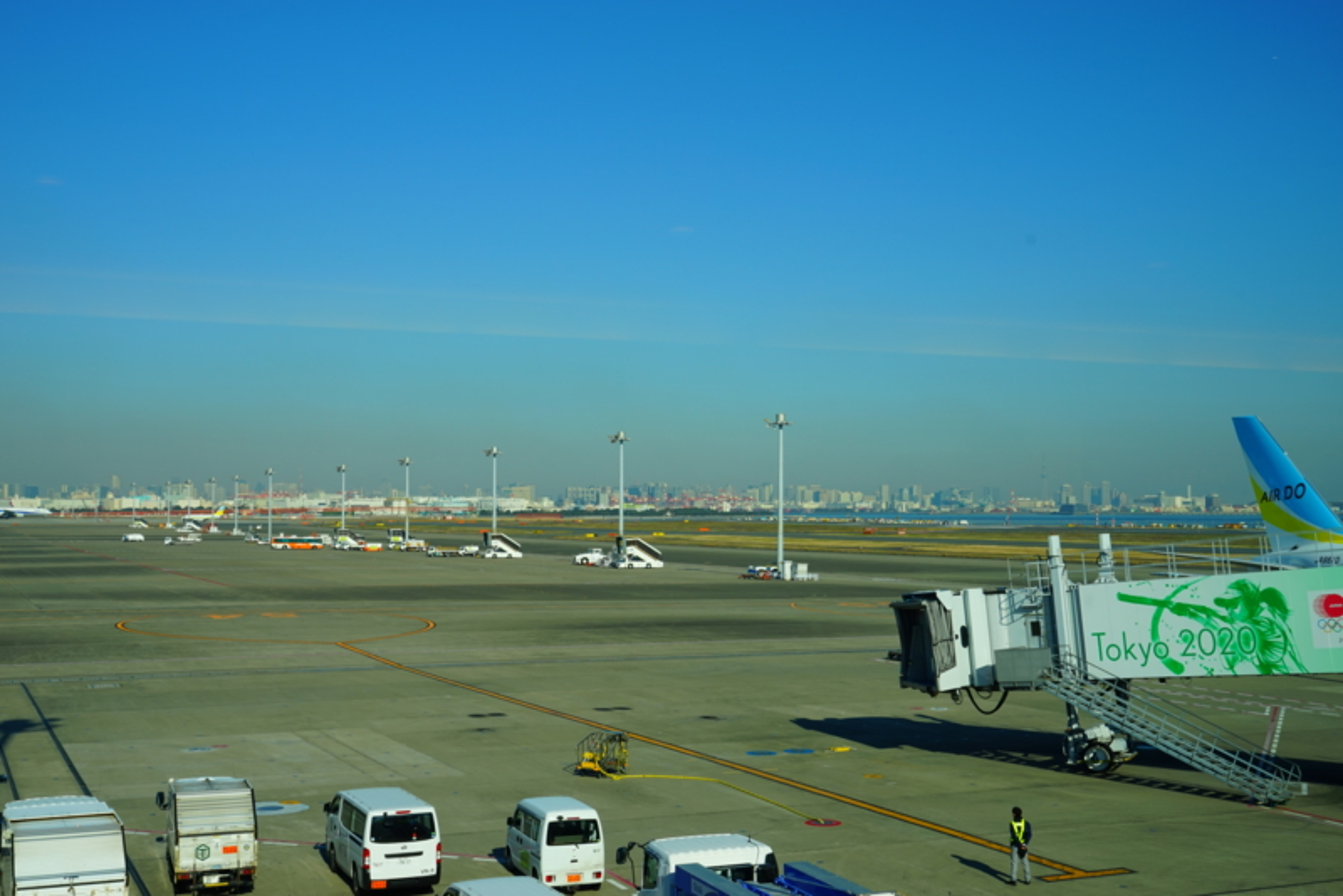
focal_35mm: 41
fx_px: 1530
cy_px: 448
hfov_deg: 47.4
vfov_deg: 32.7
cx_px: 672
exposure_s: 1/125
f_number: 11
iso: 100
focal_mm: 41
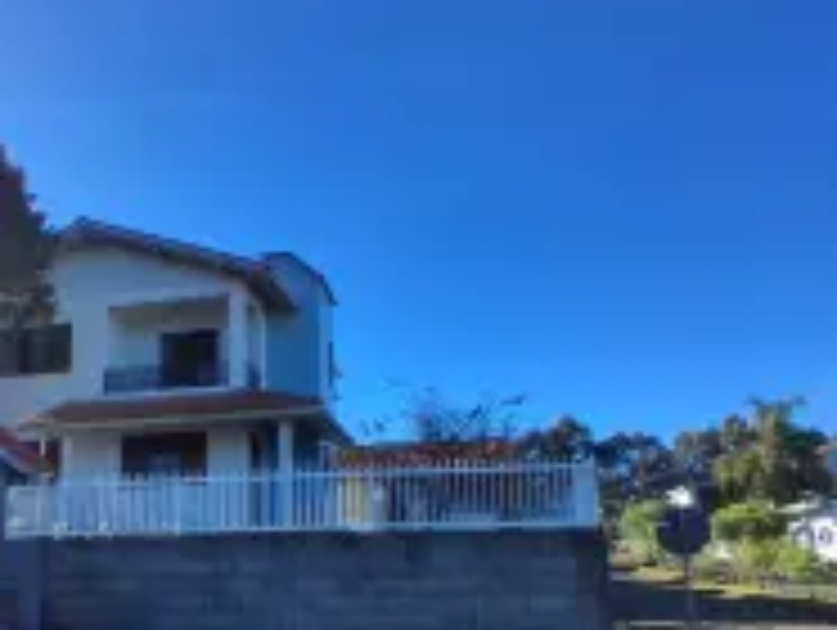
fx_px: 775
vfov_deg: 43.5
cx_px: 248
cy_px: 430
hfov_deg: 55.0
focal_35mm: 32
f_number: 2.2
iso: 50
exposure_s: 1/1626
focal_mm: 1.4
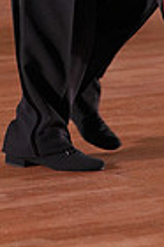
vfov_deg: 6.5
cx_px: 101
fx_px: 2130
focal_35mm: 311
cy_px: -168
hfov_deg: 4.4
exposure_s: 1/500
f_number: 4
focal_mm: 75
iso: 1600
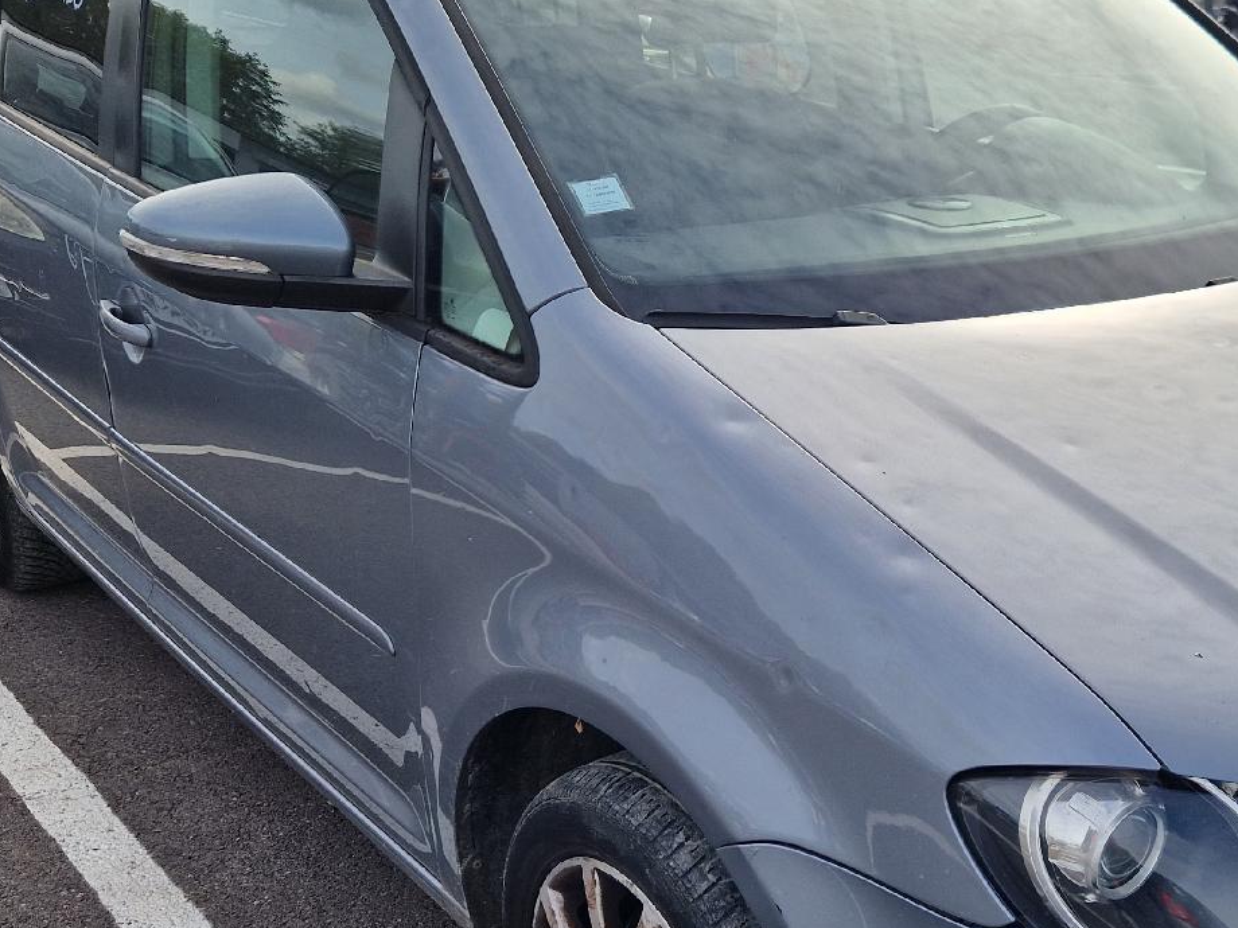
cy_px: 559
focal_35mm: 45
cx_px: 946
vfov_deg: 32.1
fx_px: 1609
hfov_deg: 40.7
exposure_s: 1/1000
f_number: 1.8
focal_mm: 5.4
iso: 50
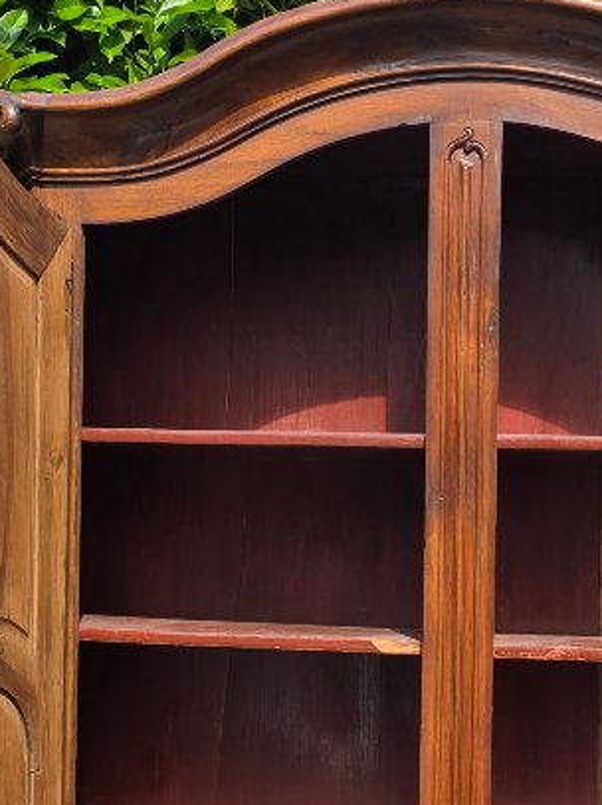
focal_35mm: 68
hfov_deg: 21.3
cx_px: 497
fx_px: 1578
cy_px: 545
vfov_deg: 28.4
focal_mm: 6.3
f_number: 1.7
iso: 80
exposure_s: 1/2450
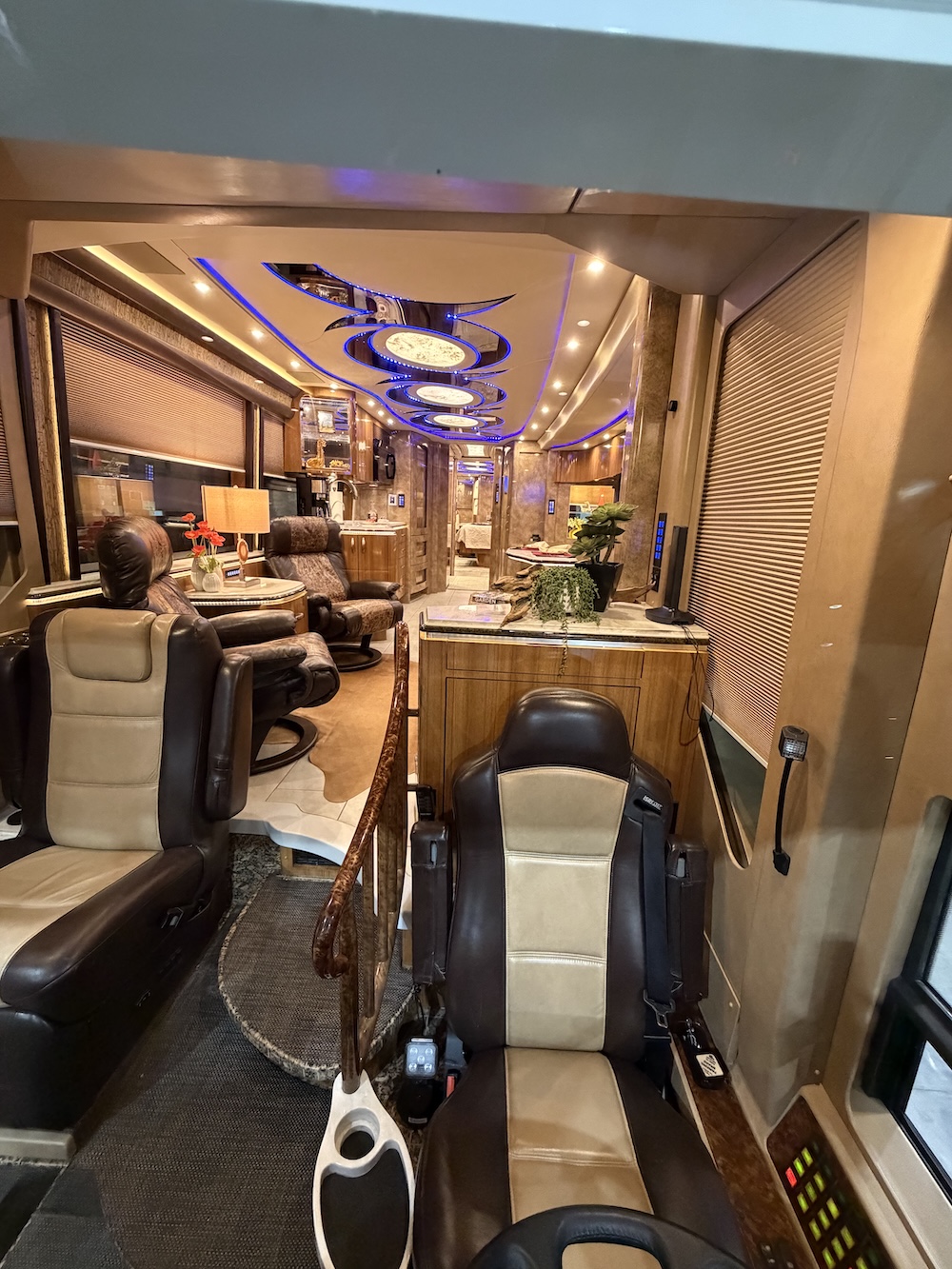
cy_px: 634
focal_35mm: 14
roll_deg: -2.7
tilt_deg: -13.2
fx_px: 513
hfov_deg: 85.7
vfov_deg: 102.1
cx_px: 476
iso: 1000
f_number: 2.2
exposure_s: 1/60
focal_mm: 2.22
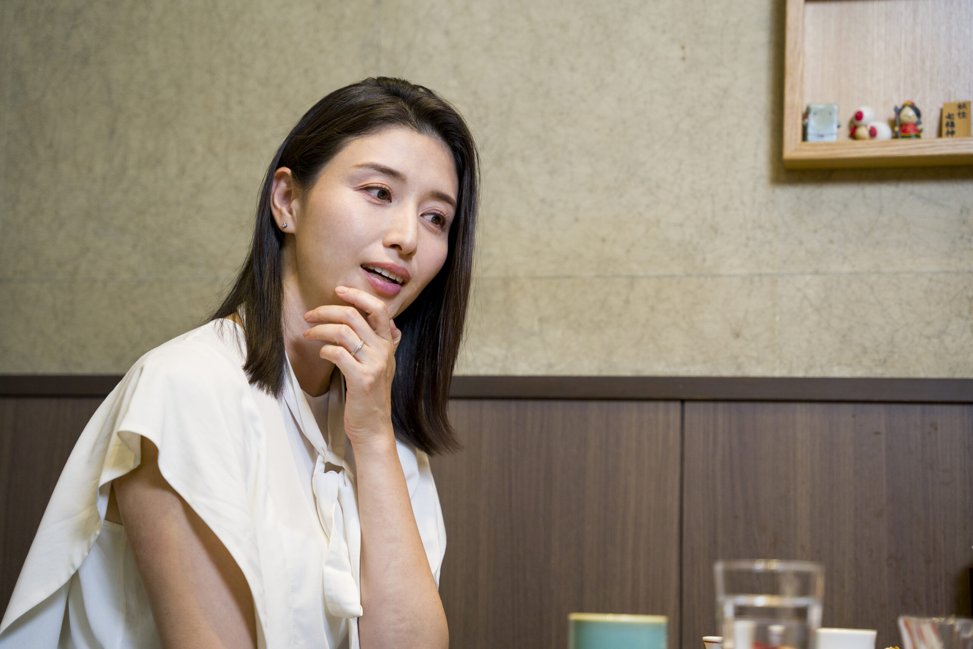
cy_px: 324
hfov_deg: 28.8
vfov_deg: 19.5
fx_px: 1892
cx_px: 486
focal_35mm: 70
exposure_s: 1/250
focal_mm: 70
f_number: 2.8
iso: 800
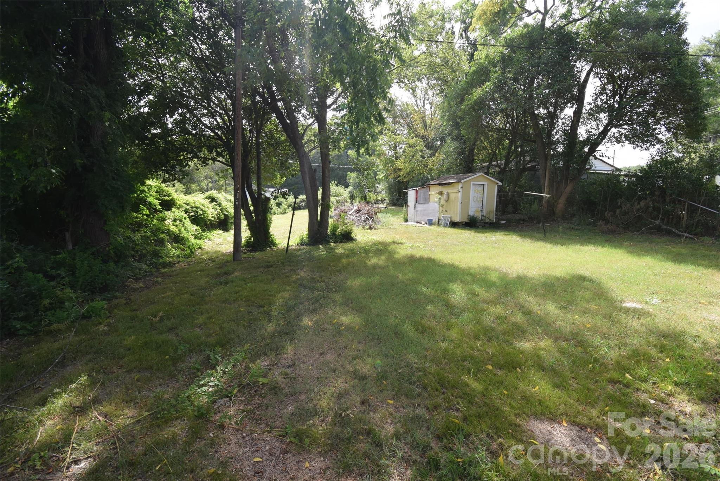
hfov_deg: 100.4
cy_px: 240
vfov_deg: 77.4
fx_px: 300
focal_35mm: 15
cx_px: 360
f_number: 7.1
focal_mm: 10
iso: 400
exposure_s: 1/200
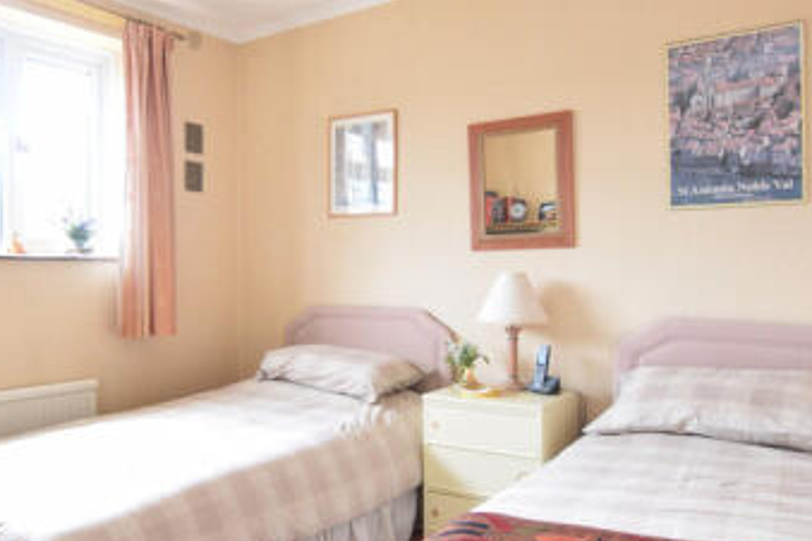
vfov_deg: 45.0
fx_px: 654
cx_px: 313
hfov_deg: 62.9
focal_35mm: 29
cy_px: 274
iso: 400
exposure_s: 1/60
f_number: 4
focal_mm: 10
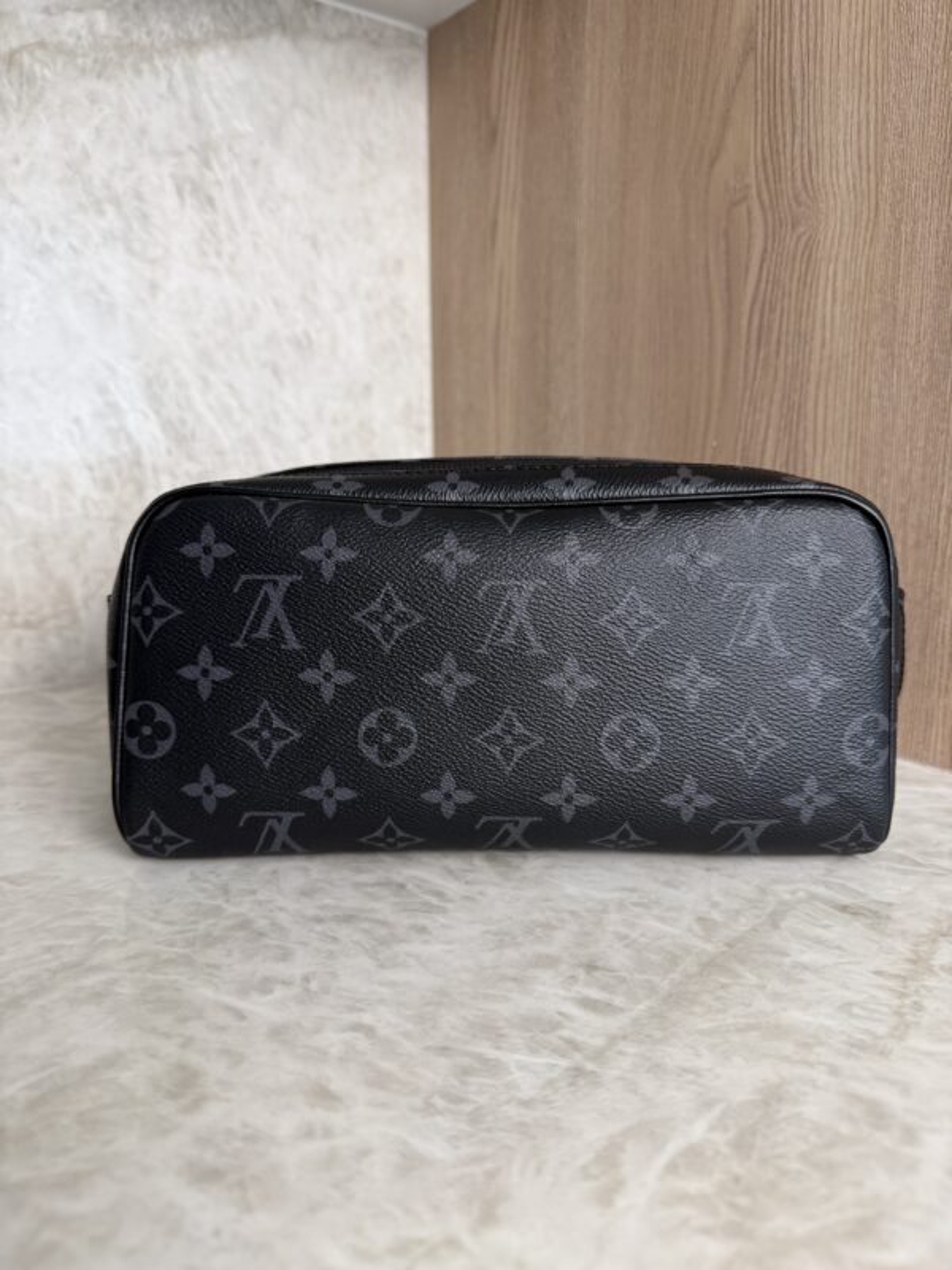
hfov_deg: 56.8
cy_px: 635
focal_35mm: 24
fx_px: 880
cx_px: 476
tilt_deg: -11.7
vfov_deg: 71.6
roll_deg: -0.2
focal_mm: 6.76
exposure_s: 1/120
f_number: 1.78
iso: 125
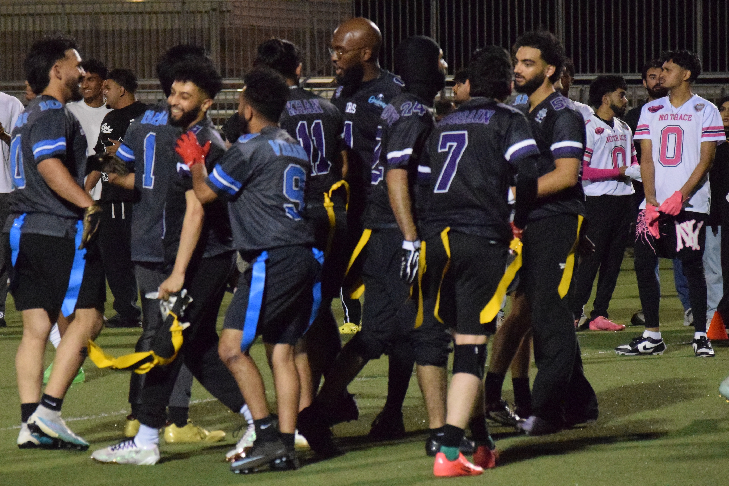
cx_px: 254
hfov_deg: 8.0
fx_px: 5204
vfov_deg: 5.3
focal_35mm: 257
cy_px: 191
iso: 12800
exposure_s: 1/800
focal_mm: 120
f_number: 4.8
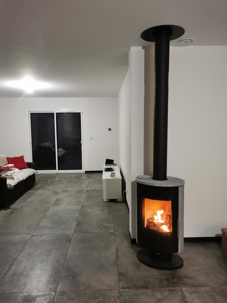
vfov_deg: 65.3
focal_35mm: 27
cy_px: 152
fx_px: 236
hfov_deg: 51.4
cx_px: 114
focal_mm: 5.58
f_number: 1.8
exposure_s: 1/33.3
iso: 500
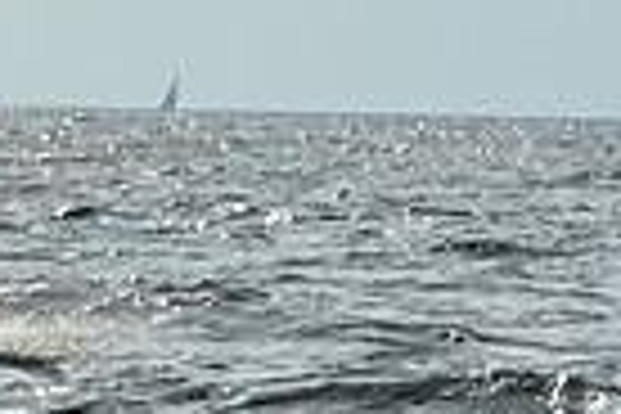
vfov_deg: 1.7
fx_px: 13730
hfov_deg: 2.6
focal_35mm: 796
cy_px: 29
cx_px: -626
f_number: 13
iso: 320
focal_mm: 190
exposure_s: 1/1000
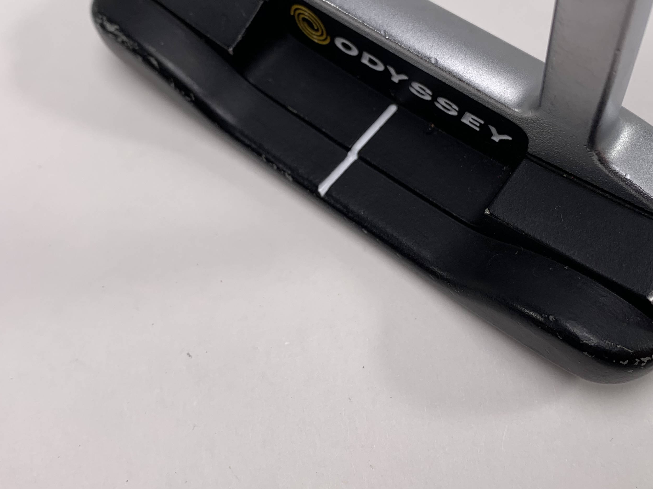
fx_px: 792
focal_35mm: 42
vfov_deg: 34.2
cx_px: 350
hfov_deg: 44.8
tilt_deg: -62.3
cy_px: 195
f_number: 1.8
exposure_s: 1/160
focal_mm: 4.25
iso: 25
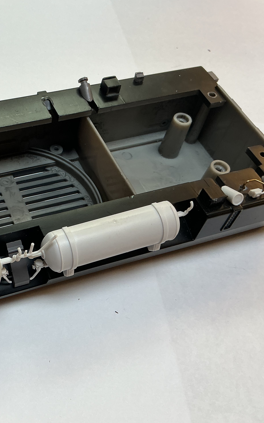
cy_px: 215
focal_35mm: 42
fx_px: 484
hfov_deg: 29.2
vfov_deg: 47.2
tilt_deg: -52.1
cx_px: 24
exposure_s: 1/100
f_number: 1.8
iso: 40
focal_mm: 3
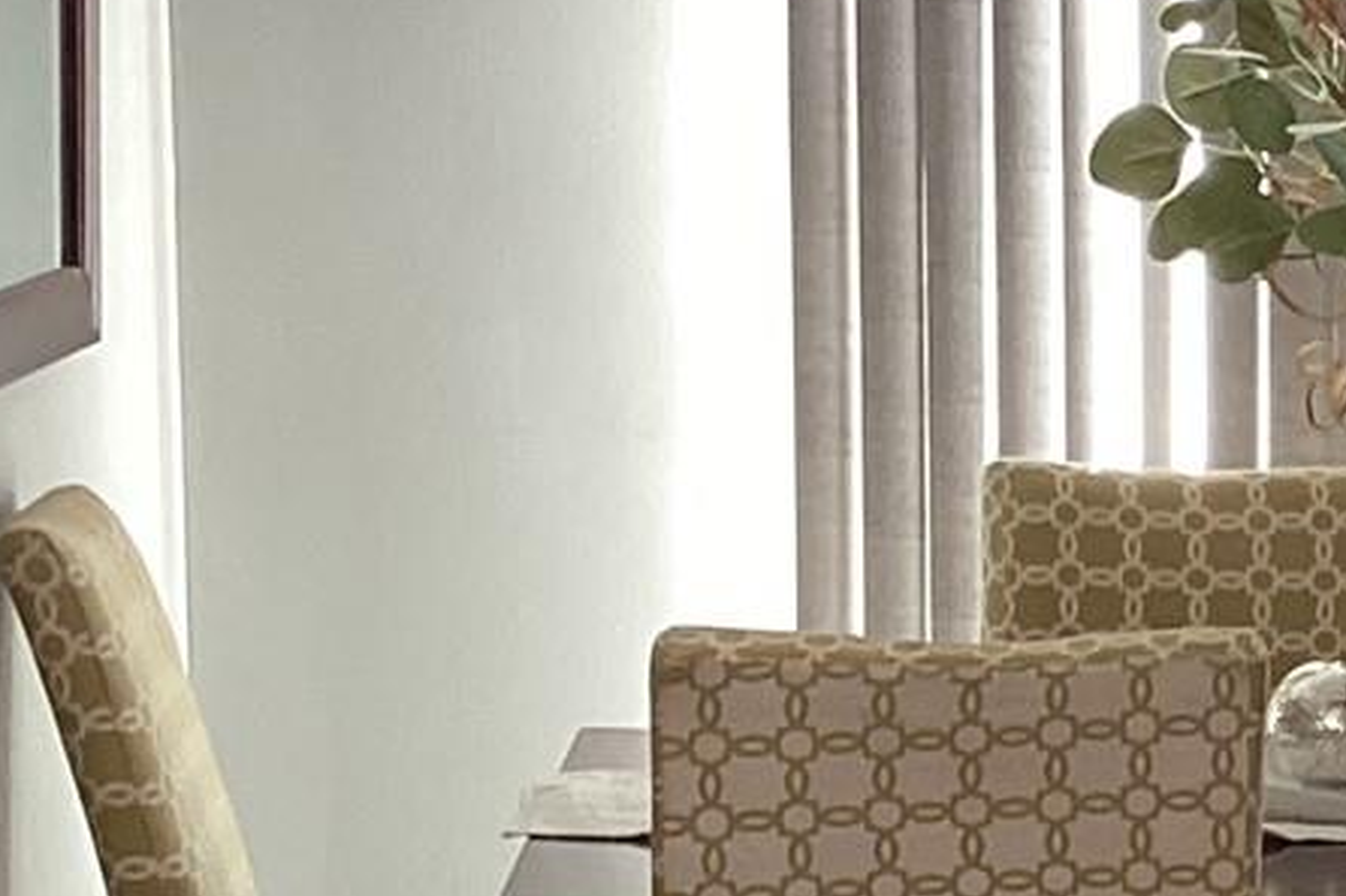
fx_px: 5531
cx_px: 2282
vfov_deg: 9.2
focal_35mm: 148
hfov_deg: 12.8
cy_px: 824
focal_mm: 3.3
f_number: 2.4
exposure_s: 1/50
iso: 160
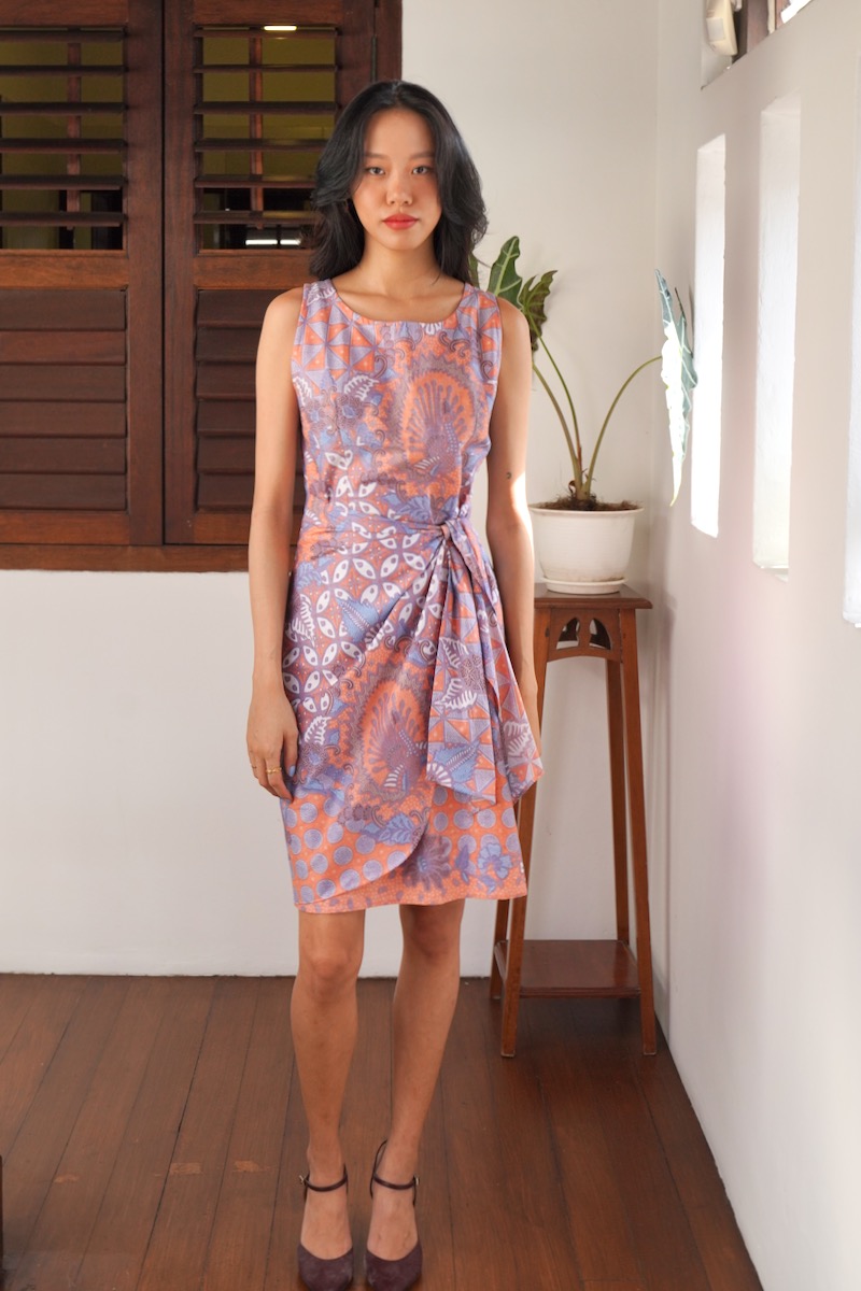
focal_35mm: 30
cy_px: 646
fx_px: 1076
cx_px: 430
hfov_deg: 43.6
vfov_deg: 61.9
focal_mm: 30
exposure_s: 1/160
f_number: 6.3
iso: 400
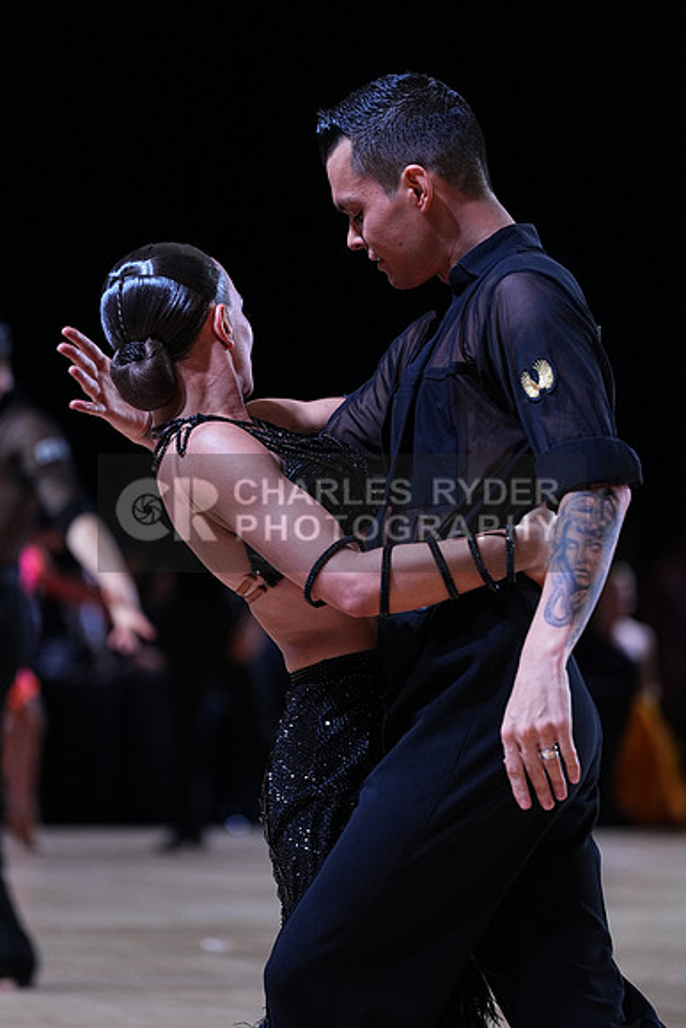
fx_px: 5713
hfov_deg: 6.9
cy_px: 514
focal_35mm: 200
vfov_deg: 10.3
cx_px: 343
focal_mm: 200
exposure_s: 1/500
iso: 1250
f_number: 4
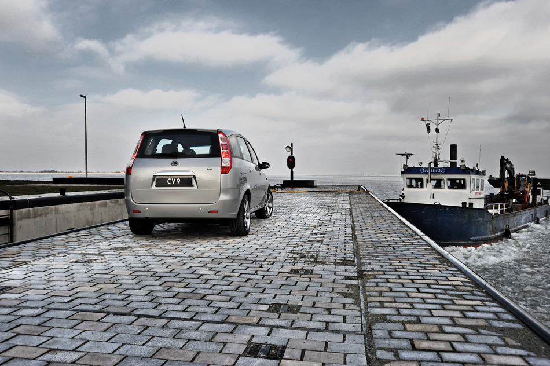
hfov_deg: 62.0
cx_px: 275
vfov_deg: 43.5
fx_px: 458
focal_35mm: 30
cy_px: 183
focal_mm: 30
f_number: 9
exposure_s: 1/640
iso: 200
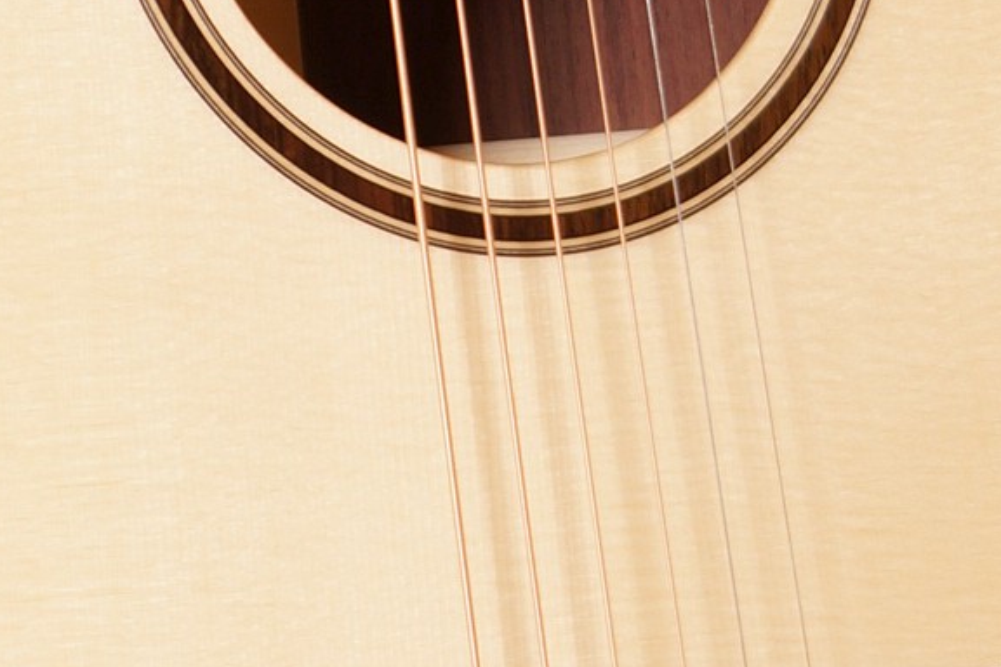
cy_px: 462
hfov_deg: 7.2
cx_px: 396
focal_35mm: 285
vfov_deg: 4.8
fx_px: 7924
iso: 100
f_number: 5
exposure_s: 1/13
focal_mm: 40
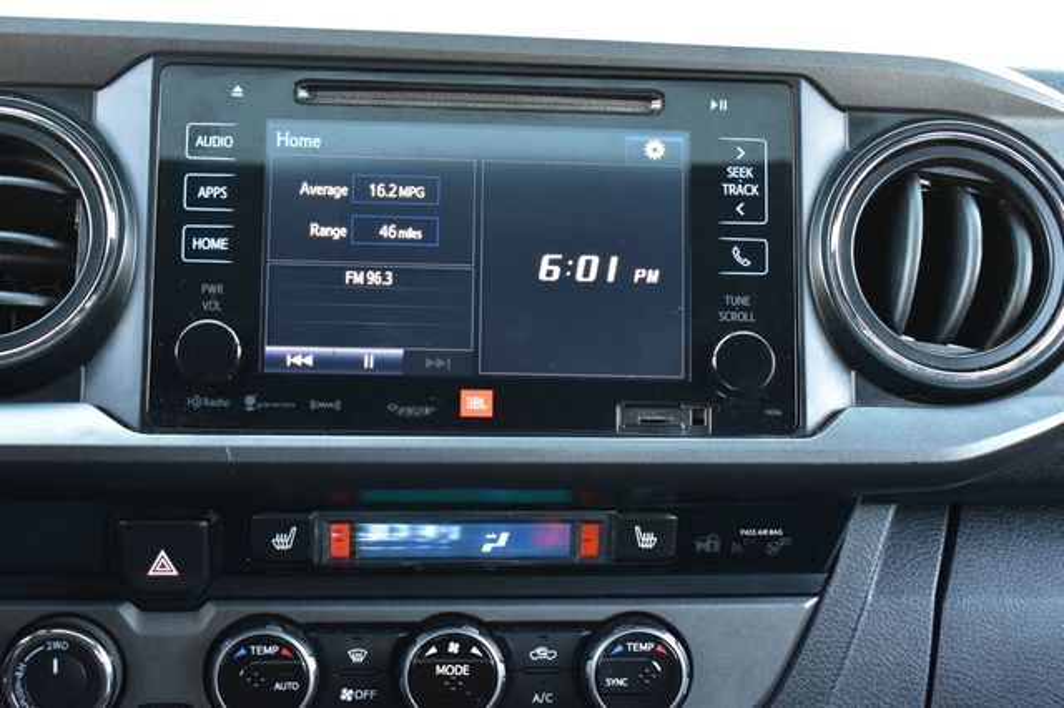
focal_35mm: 57
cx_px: 532
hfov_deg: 35.1
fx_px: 1684
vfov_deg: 23.8
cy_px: 354
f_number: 6.3
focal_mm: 38
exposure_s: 1/15
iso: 800
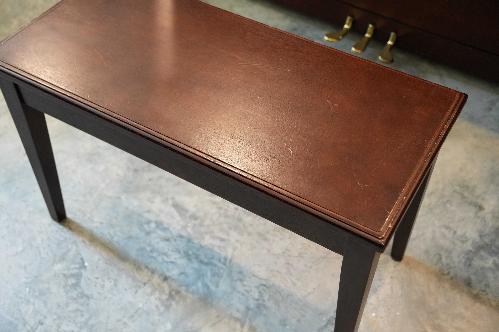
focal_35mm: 42
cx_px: 250
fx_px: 582
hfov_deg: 46.4
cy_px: 166
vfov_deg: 31.9
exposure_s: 1/160
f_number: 2.8
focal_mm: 28
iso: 2500
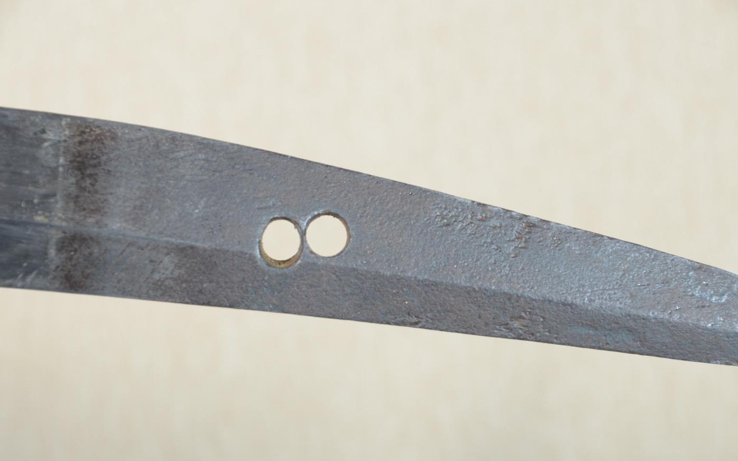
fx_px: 3851
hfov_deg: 10.9
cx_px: 370
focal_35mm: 192
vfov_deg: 6.9
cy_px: 240
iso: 400
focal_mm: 125
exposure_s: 1/2
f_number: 11
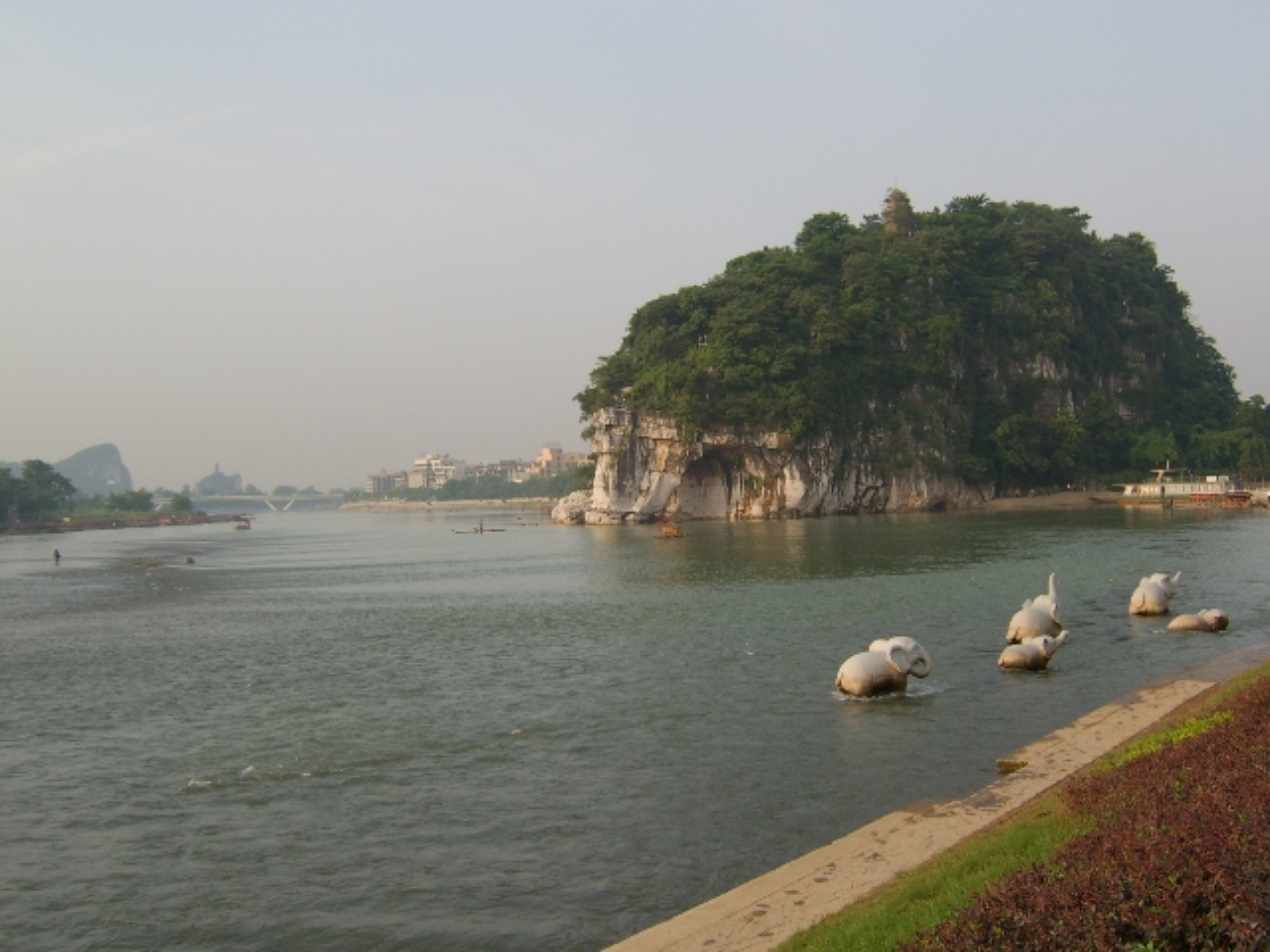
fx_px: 1137
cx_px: 635
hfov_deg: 58.4
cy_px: 476
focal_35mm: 31
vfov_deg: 45.4
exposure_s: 1/176
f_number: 5.6
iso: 50
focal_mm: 8.13
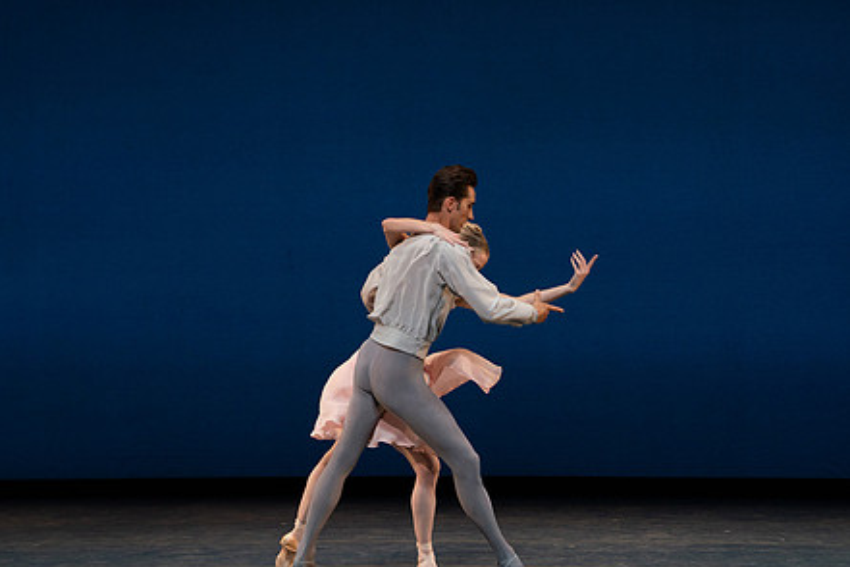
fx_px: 6209
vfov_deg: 5.2
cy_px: 250
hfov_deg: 7.8
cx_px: 295
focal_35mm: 263
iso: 3200
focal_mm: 200
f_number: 8
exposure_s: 1/500
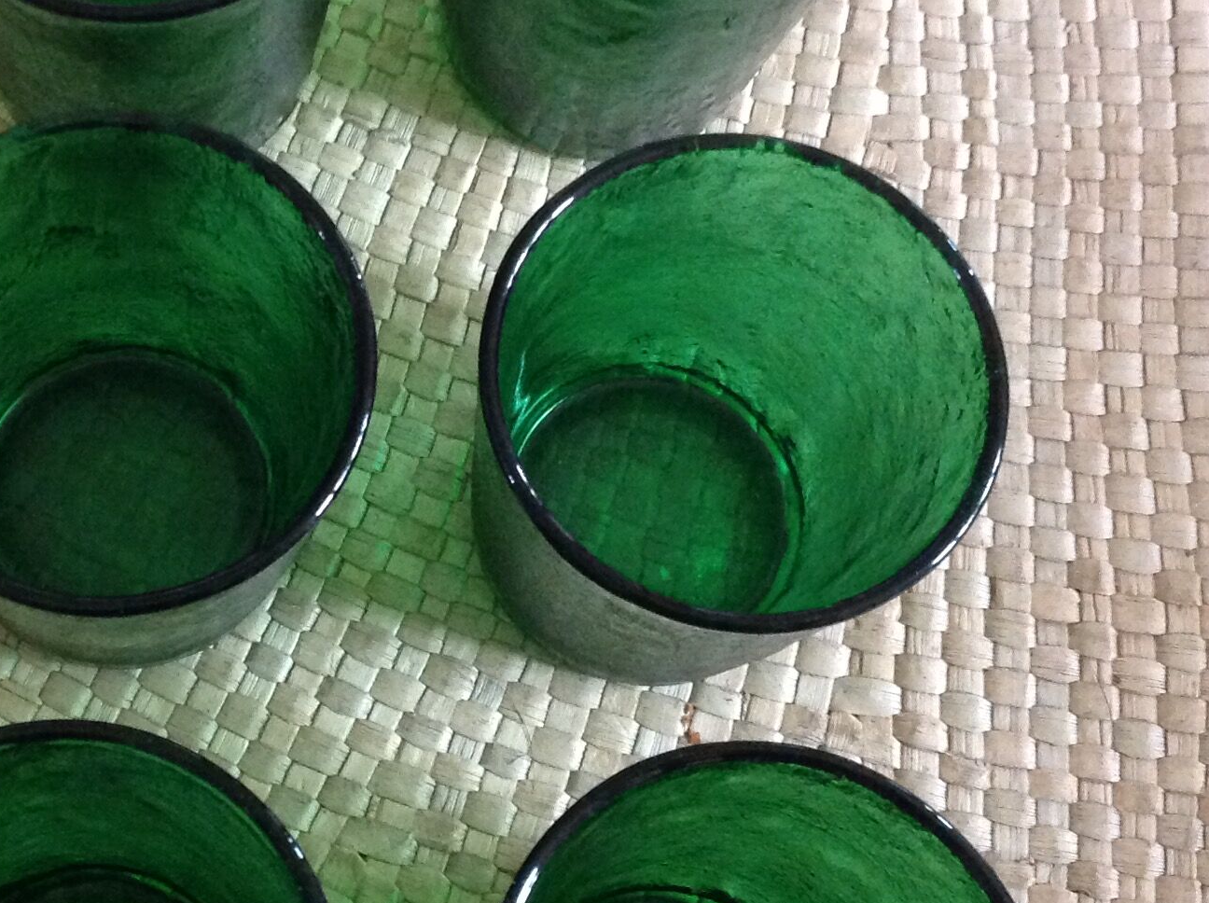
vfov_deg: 21.0
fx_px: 2441
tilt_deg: -72.2
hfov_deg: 27.5
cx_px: 315
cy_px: 424
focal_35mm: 70
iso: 500
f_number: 2.4
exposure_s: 1/15
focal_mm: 4.28
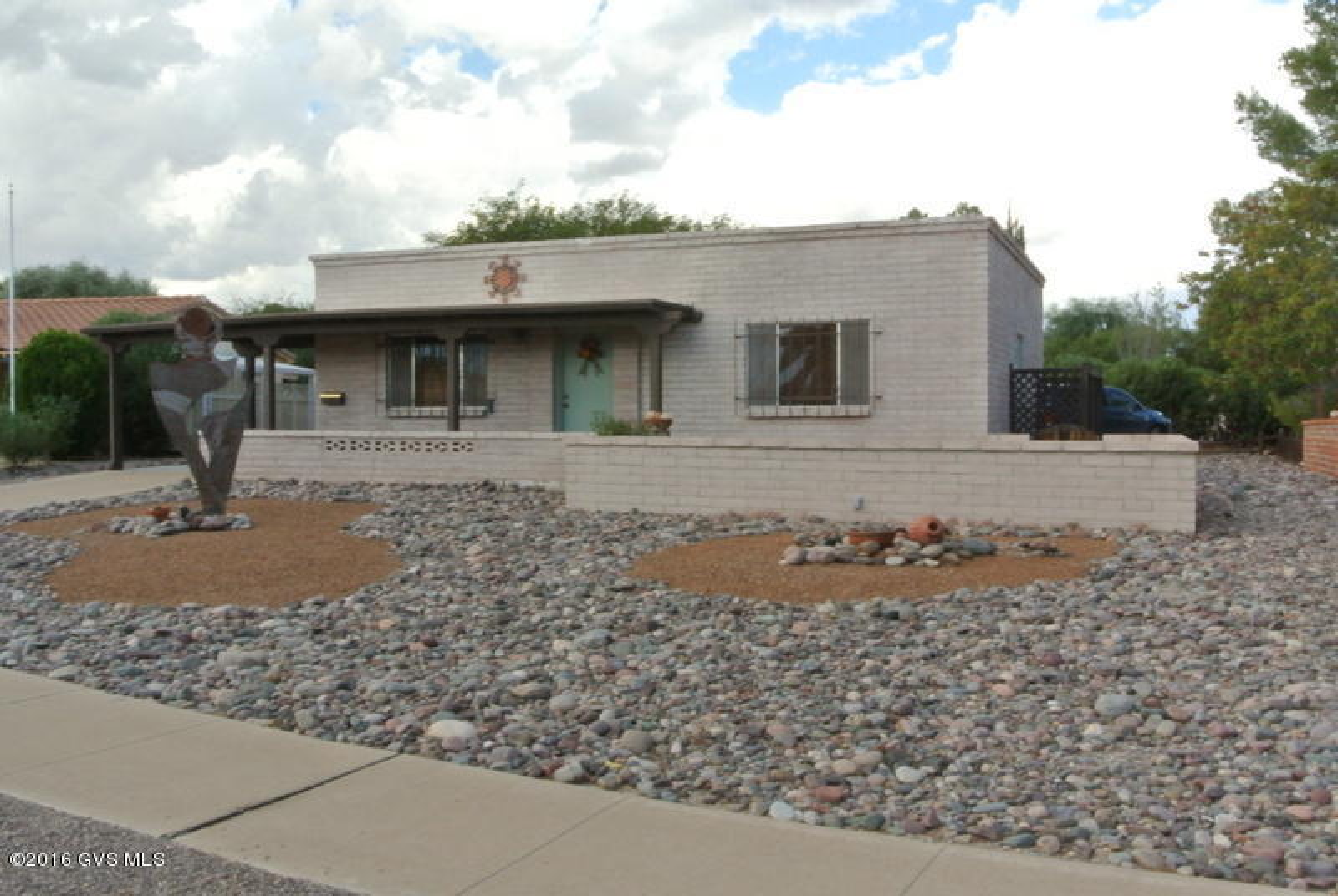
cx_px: 669
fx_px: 1303
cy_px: 448
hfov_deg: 54.4
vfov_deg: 38.0
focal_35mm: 35
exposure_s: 1/60
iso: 640
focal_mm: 13.1
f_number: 4
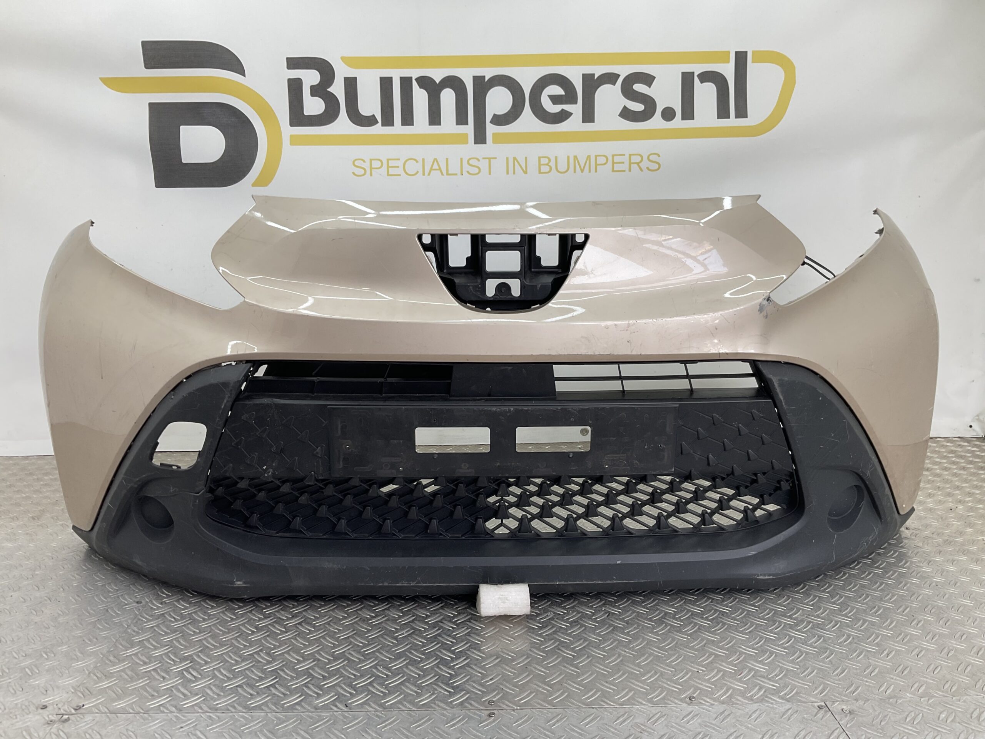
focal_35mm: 29
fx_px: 825
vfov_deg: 48.2
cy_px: 370
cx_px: 492
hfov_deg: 61.7
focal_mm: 3
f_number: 1.8
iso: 20
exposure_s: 1/120
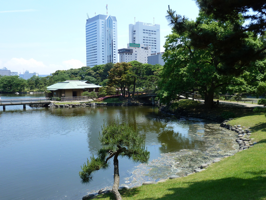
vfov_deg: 40.7
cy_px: 100
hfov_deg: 52.6
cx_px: 133
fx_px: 269
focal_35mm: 35
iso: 80
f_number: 4
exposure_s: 1/320
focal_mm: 5.7
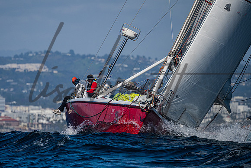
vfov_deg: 2.7
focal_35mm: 514
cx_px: 93
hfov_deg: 4.0
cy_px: 97
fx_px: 3582
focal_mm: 400
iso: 400
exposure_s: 1/6400
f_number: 6.3
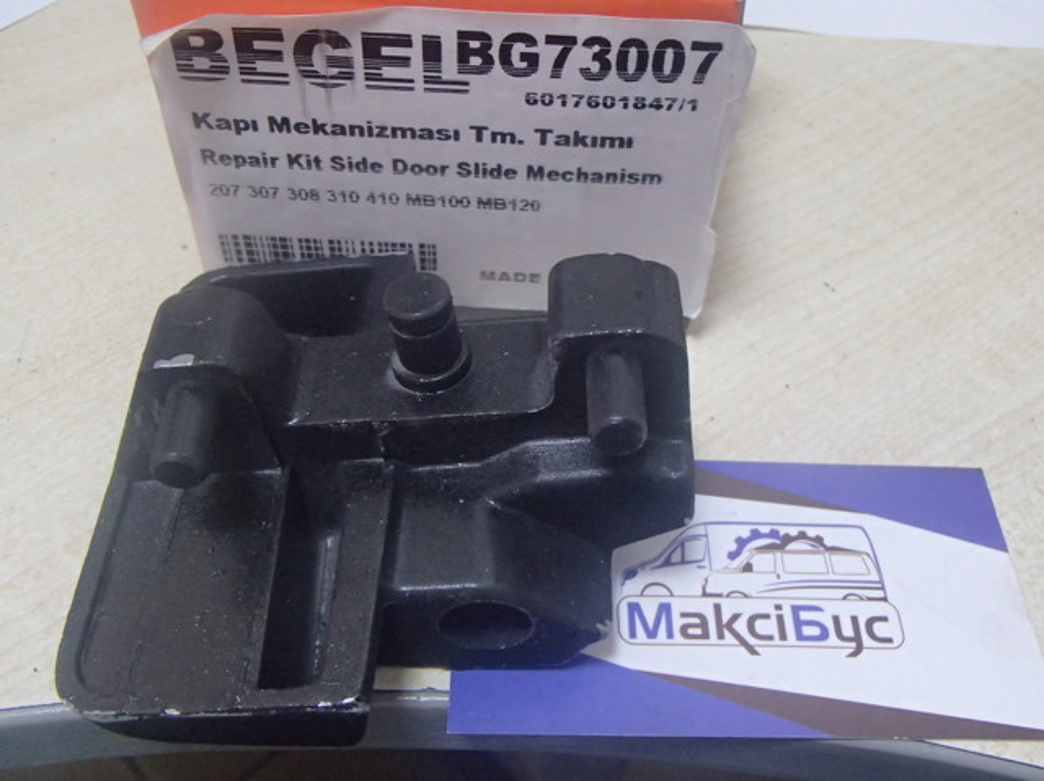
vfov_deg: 38.6
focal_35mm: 37
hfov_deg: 50.2
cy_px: 390
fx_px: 1115
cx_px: 522
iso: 800
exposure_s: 1/40
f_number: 4.7
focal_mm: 6.64
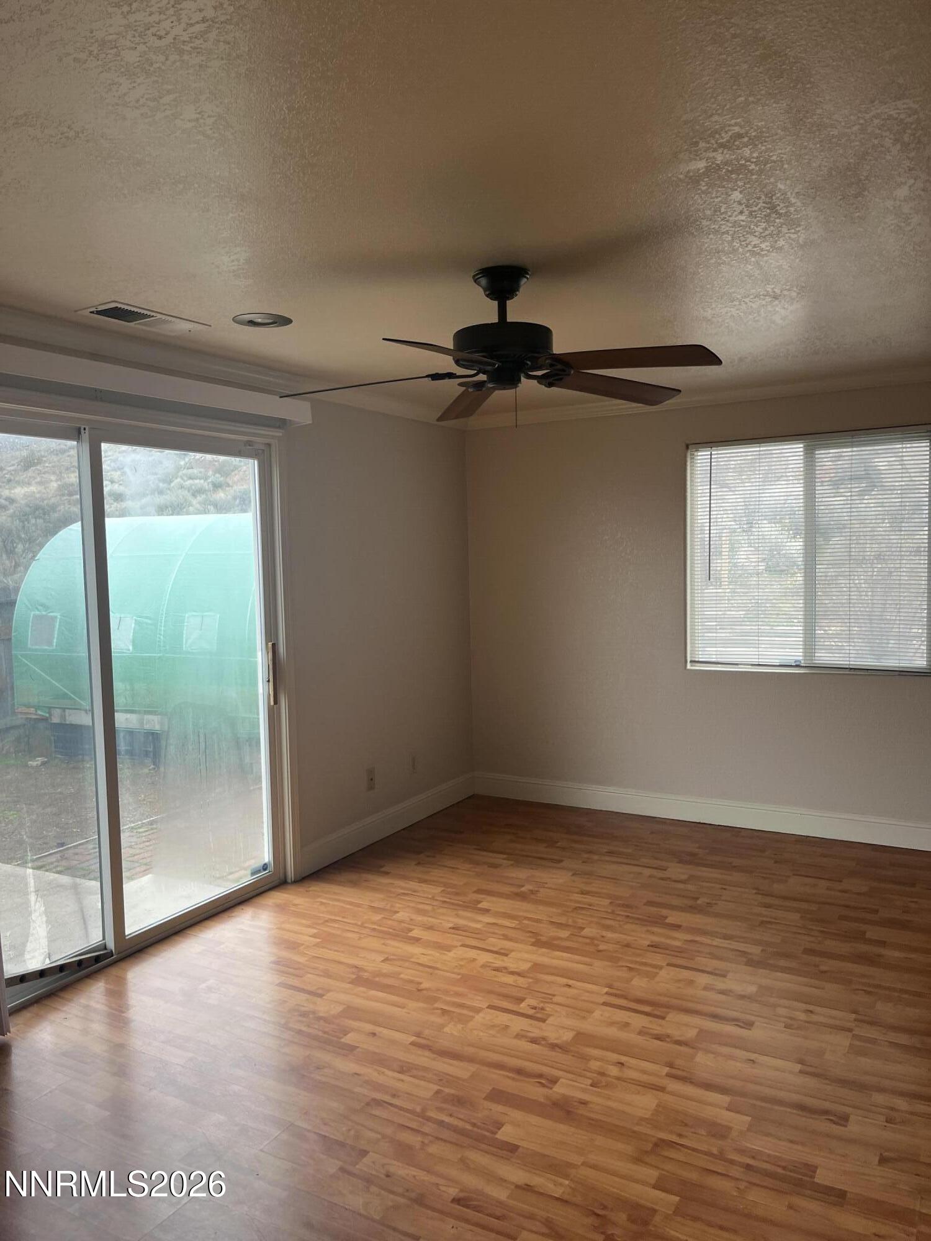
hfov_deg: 53.1
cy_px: 620
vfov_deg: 67.3
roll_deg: +0.7
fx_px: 932
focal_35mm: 26
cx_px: 466
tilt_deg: -3.9
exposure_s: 1/121
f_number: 1.6
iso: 80
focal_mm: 5.1
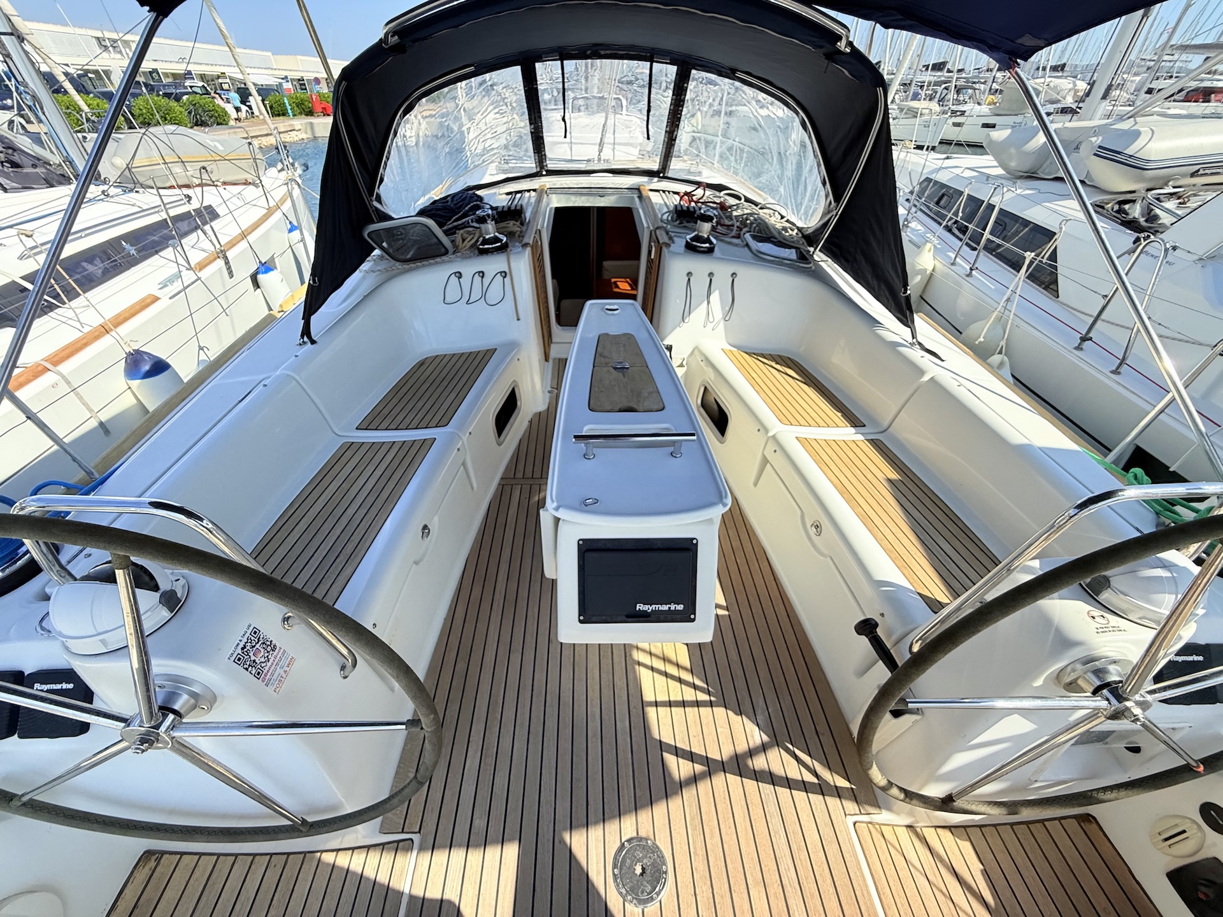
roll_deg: -0.2
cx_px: 612
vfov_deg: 85.7
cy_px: 458
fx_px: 495
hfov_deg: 102.1
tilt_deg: -36.4
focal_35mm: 14
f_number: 2.2
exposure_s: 1/1145
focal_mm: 2.22
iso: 64
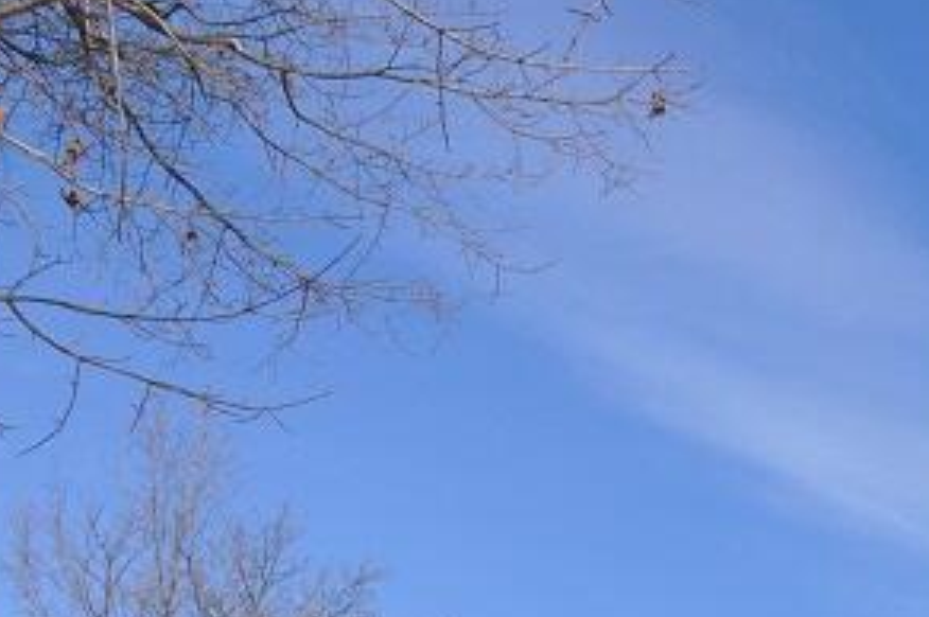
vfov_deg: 12.6
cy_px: 1107
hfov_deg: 19.1
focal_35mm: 99
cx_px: 1199
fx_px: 2552
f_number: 13
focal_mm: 18
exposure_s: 1/640
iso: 400
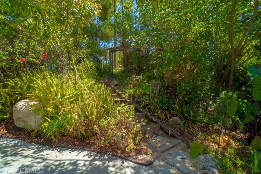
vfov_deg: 77.3
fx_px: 109
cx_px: 130
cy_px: 87
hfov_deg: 100.4
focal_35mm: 15
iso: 100
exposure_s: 1/160
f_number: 7.1
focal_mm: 10
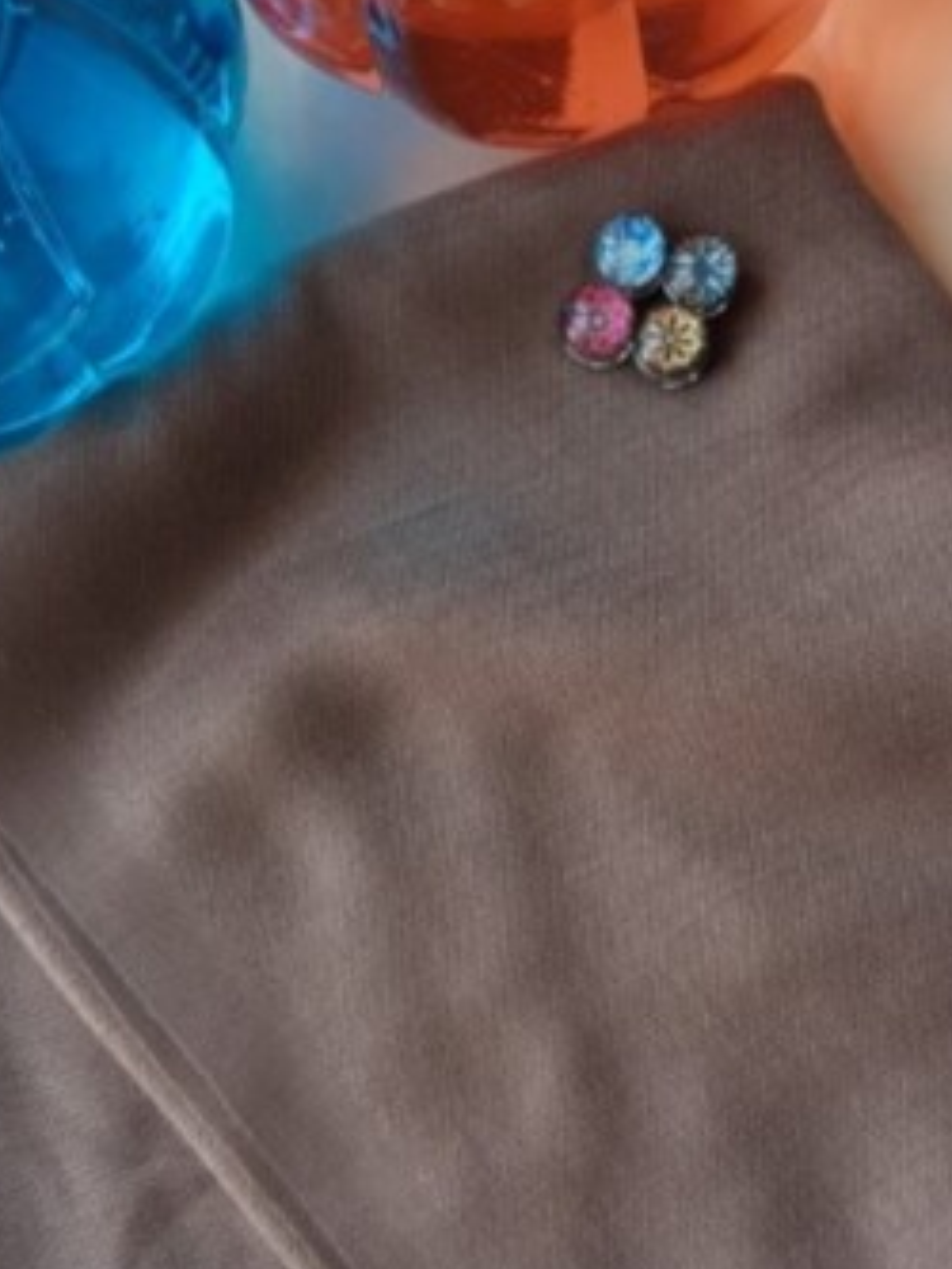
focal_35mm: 50
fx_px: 1832
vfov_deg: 38.0
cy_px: 770
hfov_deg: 29.1
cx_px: 552
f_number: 1.7
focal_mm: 4.2
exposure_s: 1/96
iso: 40
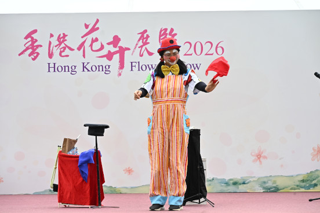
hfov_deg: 17.1
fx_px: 1067
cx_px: 160
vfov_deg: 11.4
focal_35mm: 120
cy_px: 106
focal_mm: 120
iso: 500
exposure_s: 1/400
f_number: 8
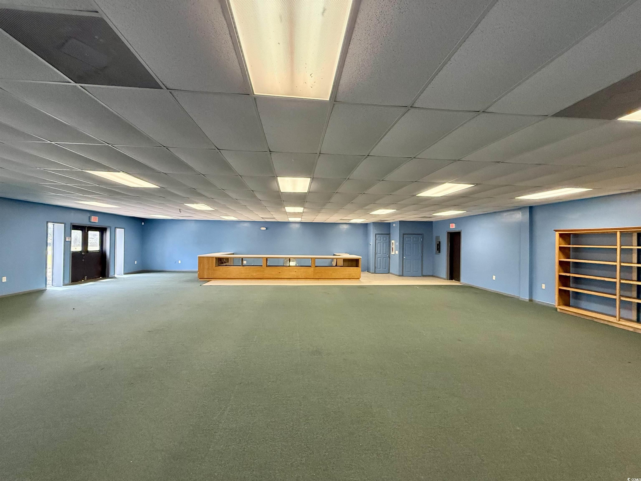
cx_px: 320
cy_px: 240
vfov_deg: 85.7
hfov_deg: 102.1
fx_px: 259
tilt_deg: +0.6
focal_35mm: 14
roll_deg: -0.9
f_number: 2.2
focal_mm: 2.22
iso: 640
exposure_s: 1/120
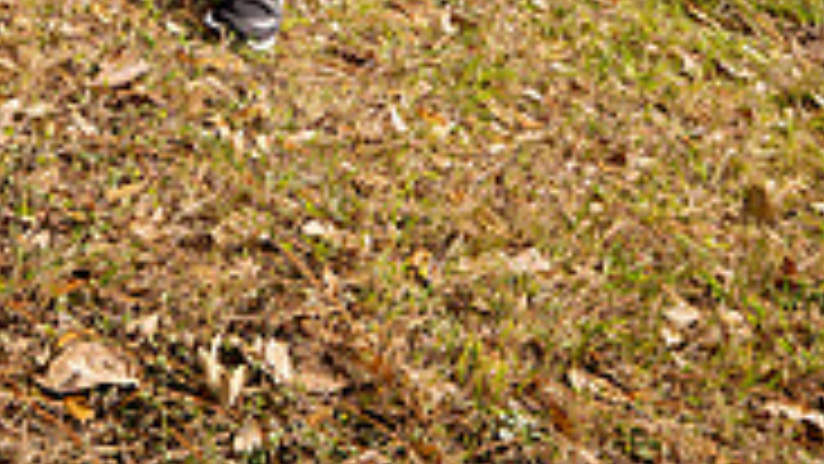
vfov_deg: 13.8
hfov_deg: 29.2
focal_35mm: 72
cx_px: 297
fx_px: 1573
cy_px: -514
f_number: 8
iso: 160
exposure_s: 1/250
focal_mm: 28
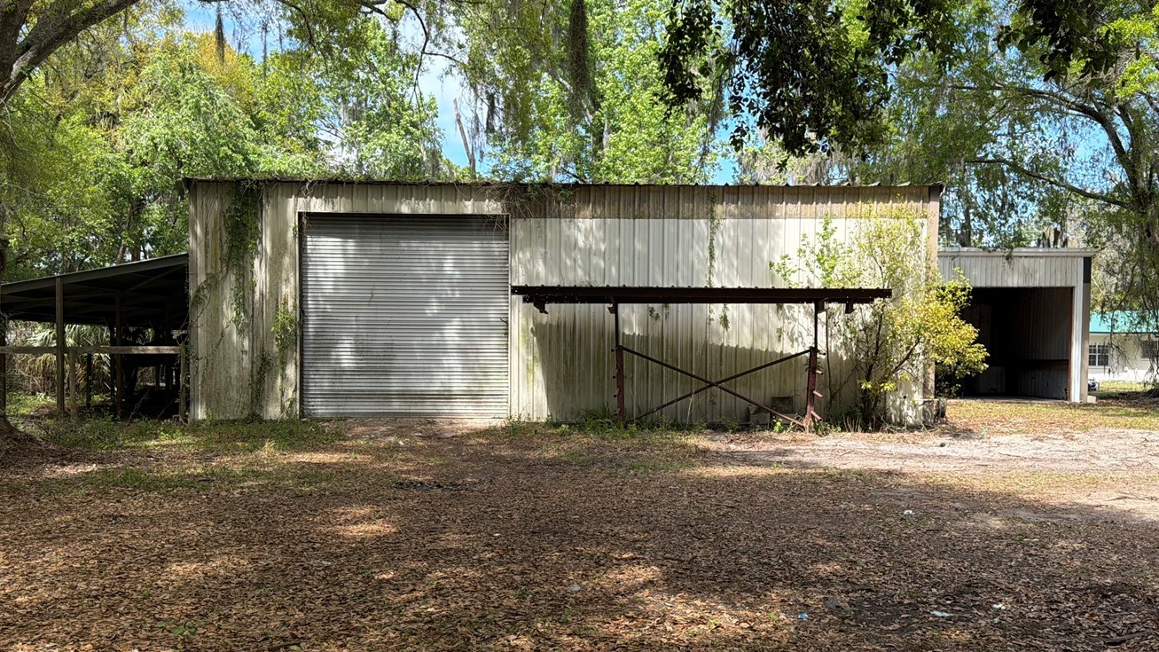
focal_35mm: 32
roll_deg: -0.3
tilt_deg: -2.2
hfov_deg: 61.0
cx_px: 615
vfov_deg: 36.6
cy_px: 374
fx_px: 983
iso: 80
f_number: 1.78
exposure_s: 1/1192
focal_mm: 6.76
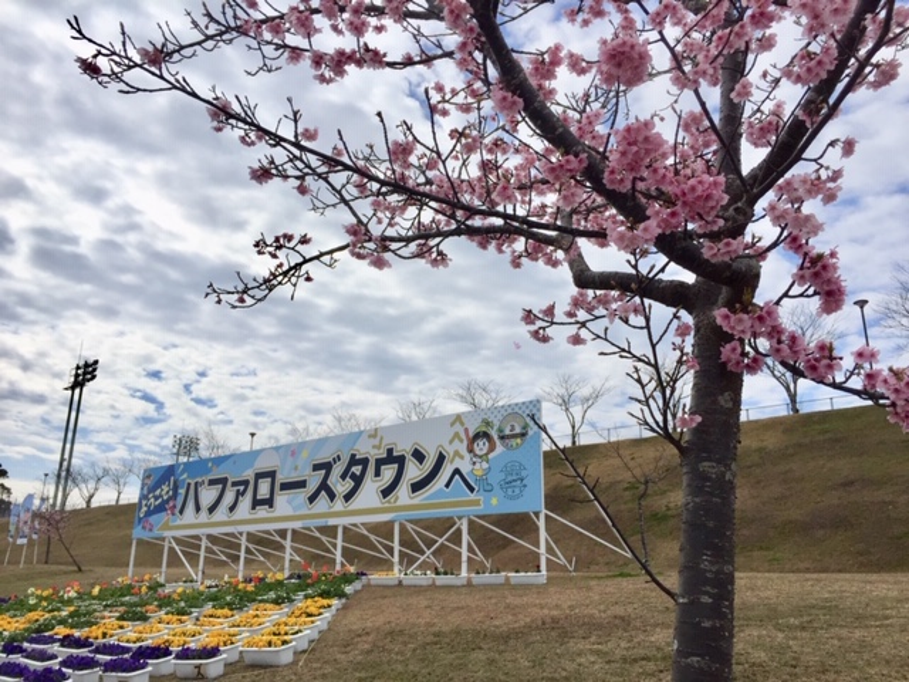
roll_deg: -0.9
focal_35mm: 29
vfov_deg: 48.2
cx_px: 454
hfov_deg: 61.7
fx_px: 762
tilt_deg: +19.3
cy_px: 341
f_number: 2.2
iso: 32
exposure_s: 1/5650
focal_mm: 4.15
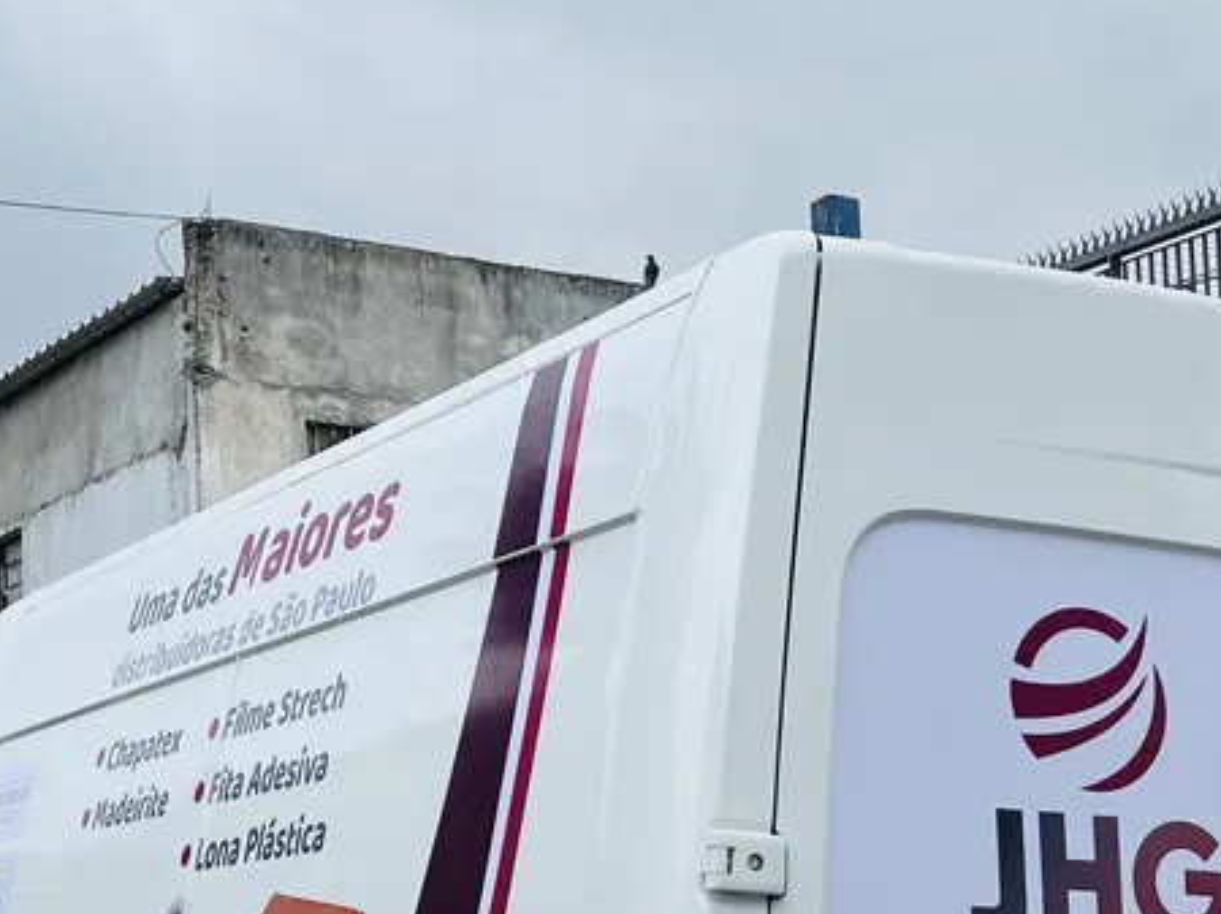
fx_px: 2609
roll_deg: +3.2
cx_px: 800
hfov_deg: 26.2
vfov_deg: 19.6
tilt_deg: +7.0
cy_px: 751
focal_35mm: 74
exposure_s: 1/1575
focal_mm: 5.7
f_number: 1.5
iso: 50
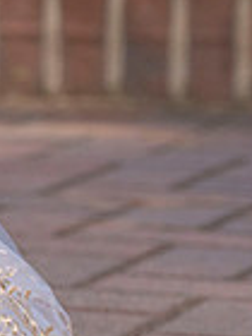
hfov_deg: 3.5
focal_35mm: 423
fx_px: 4106
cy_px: 65
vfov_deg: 4.7
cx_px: -330
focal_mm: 91
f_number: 5
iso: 500
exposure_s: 1/200
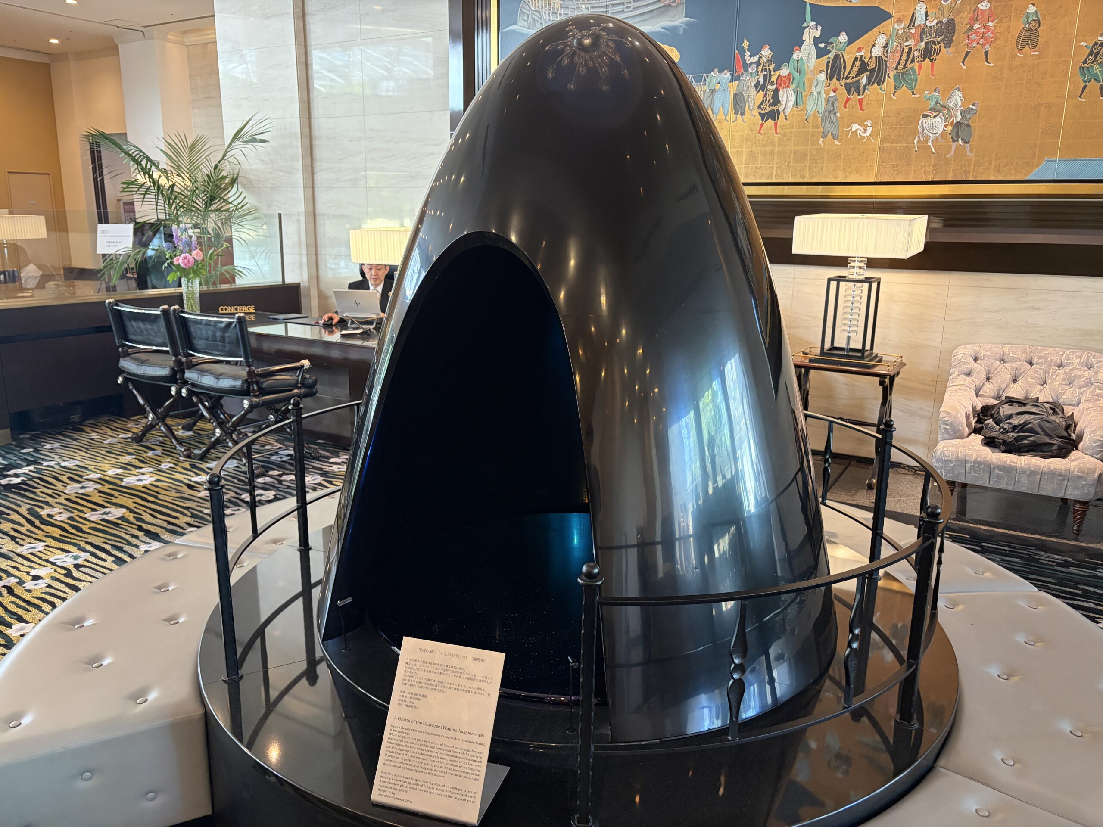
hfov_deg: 67.3
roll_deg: -0.7
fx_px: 828
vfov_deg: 53.1
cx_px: 552
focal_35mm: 26
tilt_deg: -13.3
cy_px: 414
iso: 320
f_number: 1.6
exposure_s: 1/60
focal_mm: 5.96
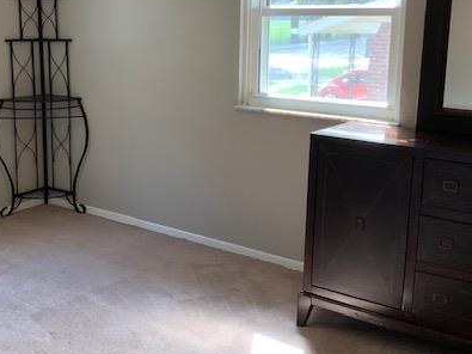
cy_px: 121
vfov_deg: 30.7
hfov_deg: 40.2
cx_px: 185
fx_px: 641
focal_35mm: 47
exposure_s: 1/60
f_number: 1.8
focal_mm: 3
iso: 64
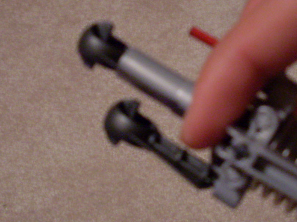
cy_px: 108
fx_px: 677
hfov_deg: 24.6
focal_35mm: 79
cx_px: 195
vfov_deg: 18.6
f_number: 2.8
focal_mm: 6.3
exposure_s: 1/15
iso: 200
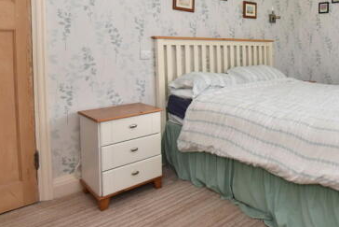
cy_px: 60
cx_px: 271
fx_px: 254
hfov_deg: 61.7
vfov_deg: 46.5
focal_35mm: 27
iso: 800
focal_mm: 10
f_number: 11
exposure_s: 1/100
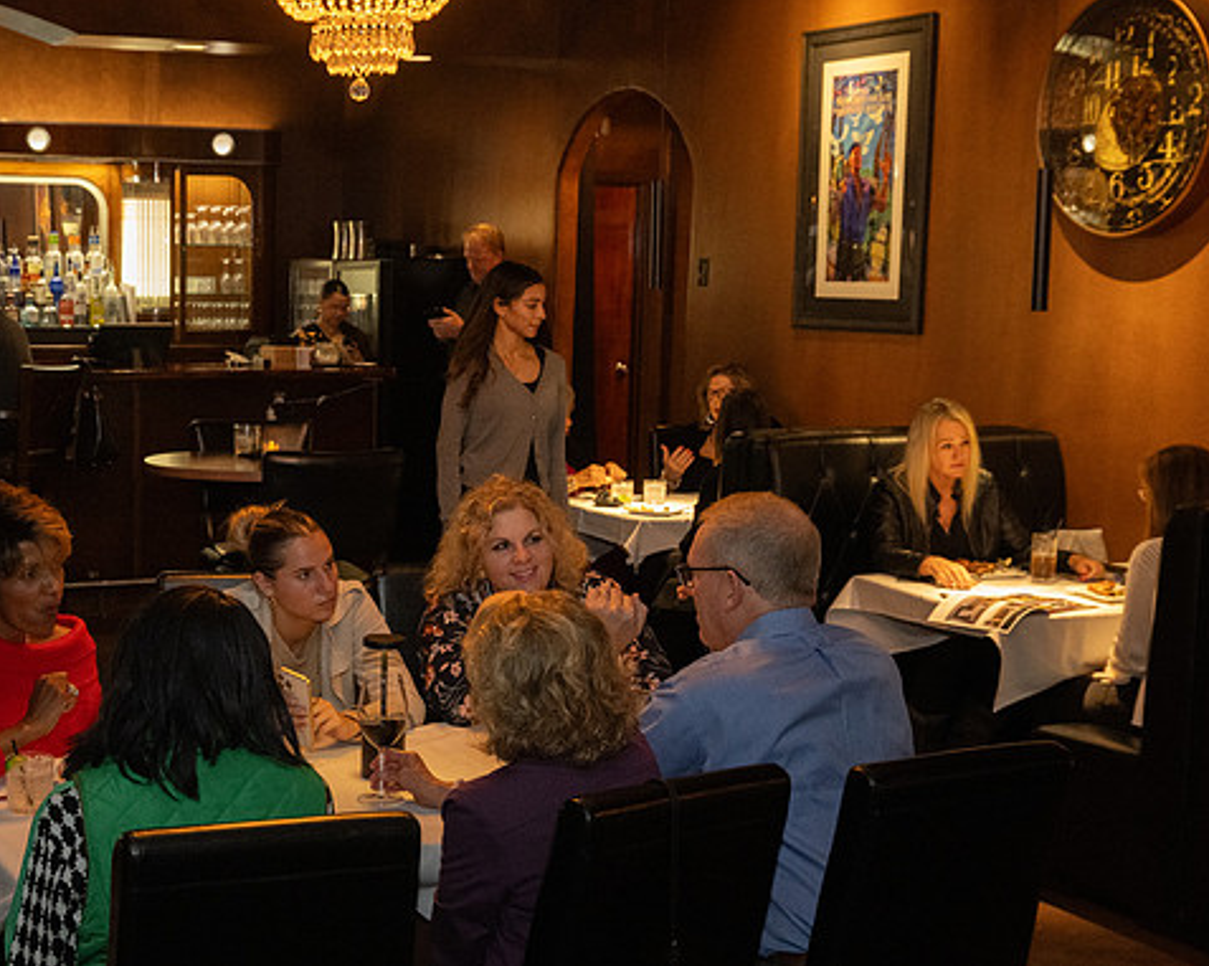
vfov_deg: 26.6
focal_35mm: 57
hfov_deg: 32.6
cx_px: 338
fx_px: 2038
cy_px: 531
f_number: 5.6
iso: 4000
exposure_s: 1/125
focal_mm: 40
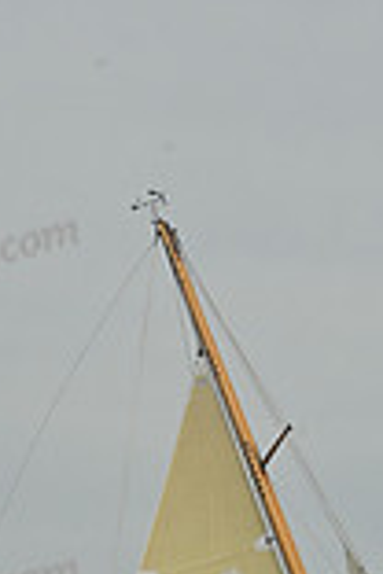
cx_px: 271
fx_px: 4149
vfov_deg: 7.8
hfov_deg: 5.3
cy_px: 765
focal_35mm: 260
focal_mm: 70
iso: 320
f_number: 13
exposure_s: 1/1250
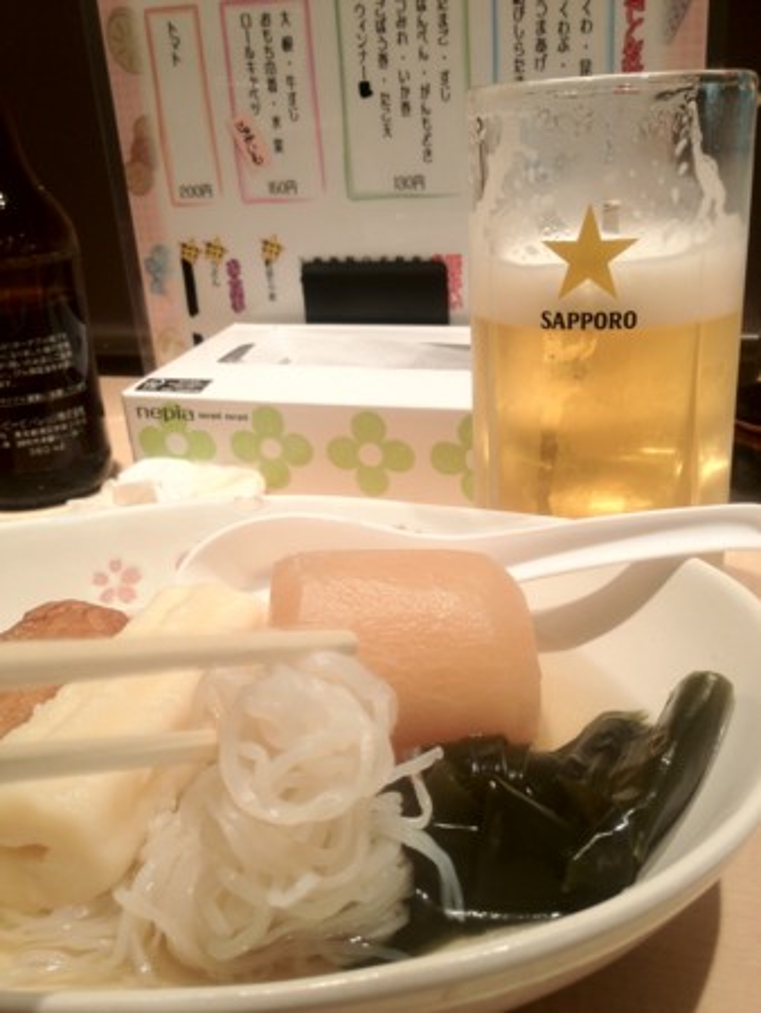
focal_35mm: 35
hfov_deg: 40.7
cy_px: 506
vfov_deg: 52.6
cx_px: 380
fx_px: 1025
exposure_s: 1/24
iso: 64
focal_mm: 4.28
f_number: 2.4
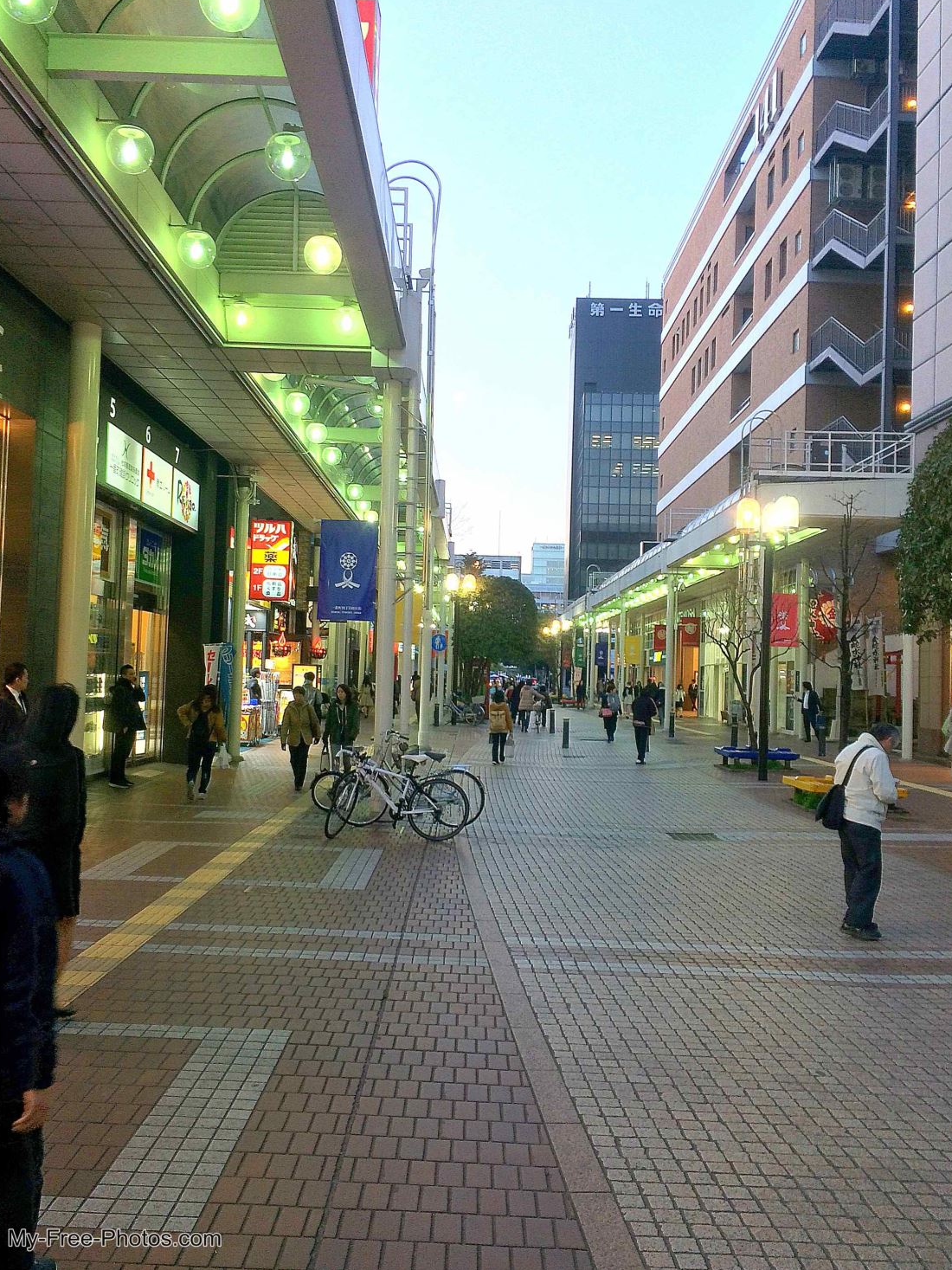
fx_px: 1100
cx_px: 486
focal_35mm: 30
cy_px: 635
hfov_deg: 46.8
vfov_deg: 60.0
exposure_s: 1/60
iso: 50
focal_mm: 4.15
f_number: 2.2
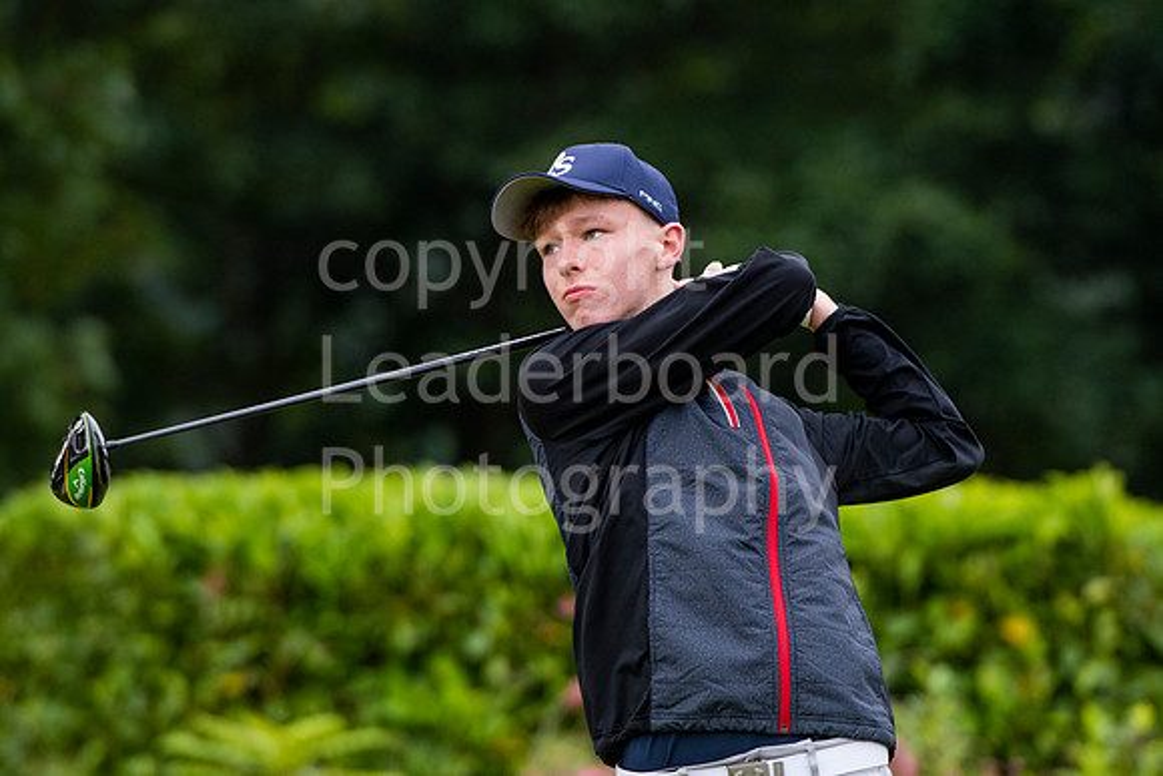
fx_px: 9693
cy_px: 388
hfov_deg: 6.9
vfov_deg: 4.6
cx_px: 582
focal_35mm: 300
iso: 1600
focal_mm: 200
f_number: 4
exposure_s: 1/1000
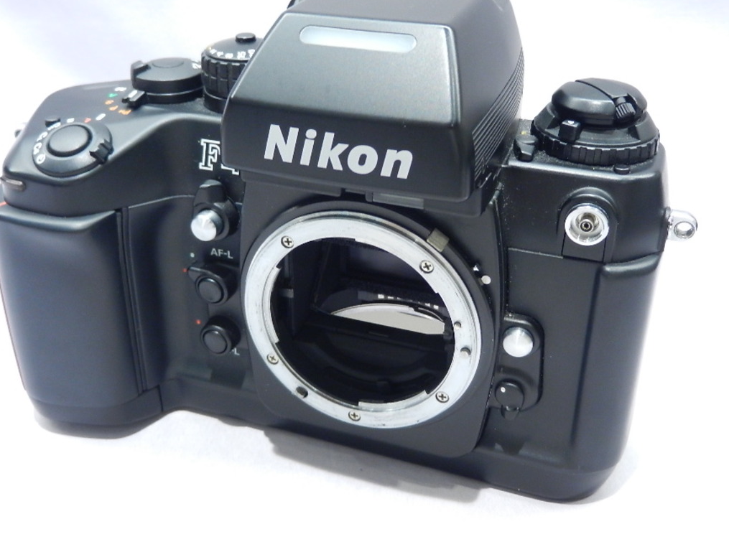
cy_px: 238
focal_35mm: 39
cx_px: 338
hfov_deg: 47.8
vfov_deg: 36.8
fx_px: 822
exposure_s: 1/30
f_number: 3.8
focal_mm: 5.9
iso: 320
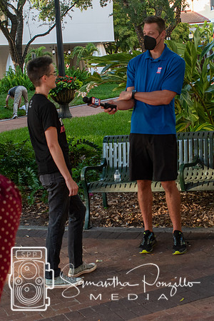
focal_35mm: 72
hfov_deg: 18.9
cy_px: 160
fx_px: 642
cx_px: 117
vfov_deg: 28.1
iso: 400
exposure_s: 1/160
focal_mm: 32
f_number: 6.3
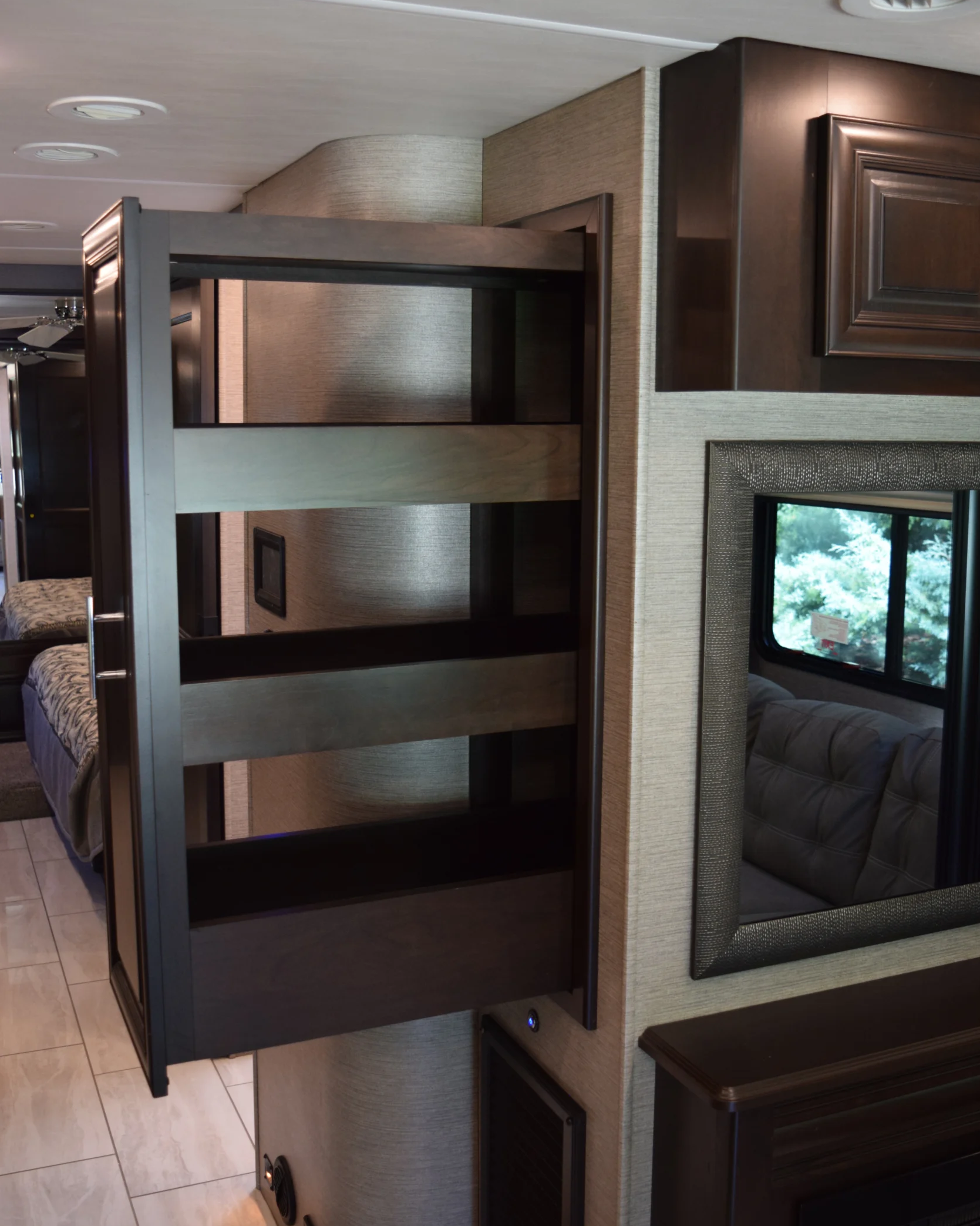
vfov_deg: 47.9
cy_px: 562
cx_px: 501
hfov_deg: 39.1
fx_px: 1378
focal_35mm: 38
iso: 900
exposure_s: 1/60
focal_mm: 22
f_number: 3.8
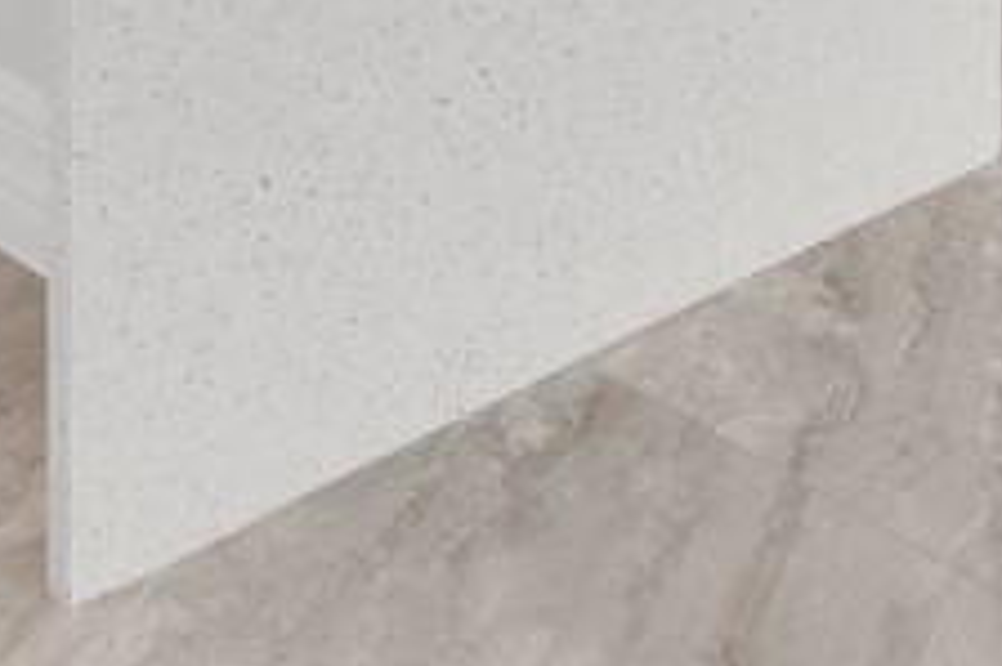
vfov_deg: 11.2
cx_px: 497
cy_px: -930
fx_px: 2837
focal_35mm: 102
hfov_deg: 20.0
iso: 400
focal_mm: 21
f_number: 4
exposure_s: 1/160
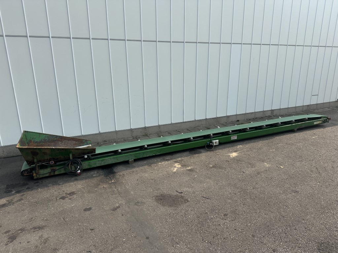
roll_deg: +0.6
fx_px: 234
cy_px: 126
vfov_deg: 56.8
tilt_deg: -14.7
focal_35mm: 24
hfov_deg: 71.6
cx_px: 169
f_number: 1.78
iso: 80
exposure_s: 1/2660
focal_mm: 6.86
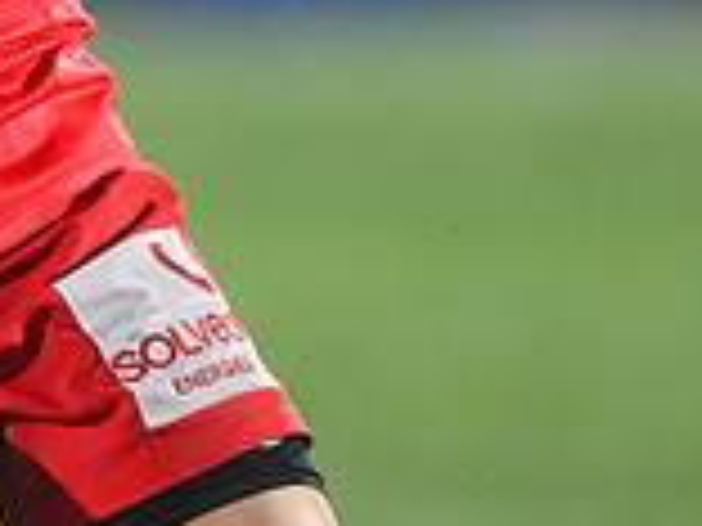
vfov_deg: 0.8
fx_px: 36503
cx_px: -660
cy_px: -173
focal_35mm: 1800
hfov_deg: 1.1
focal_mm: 400
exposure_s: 1/2000
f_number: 3.2
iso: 5000
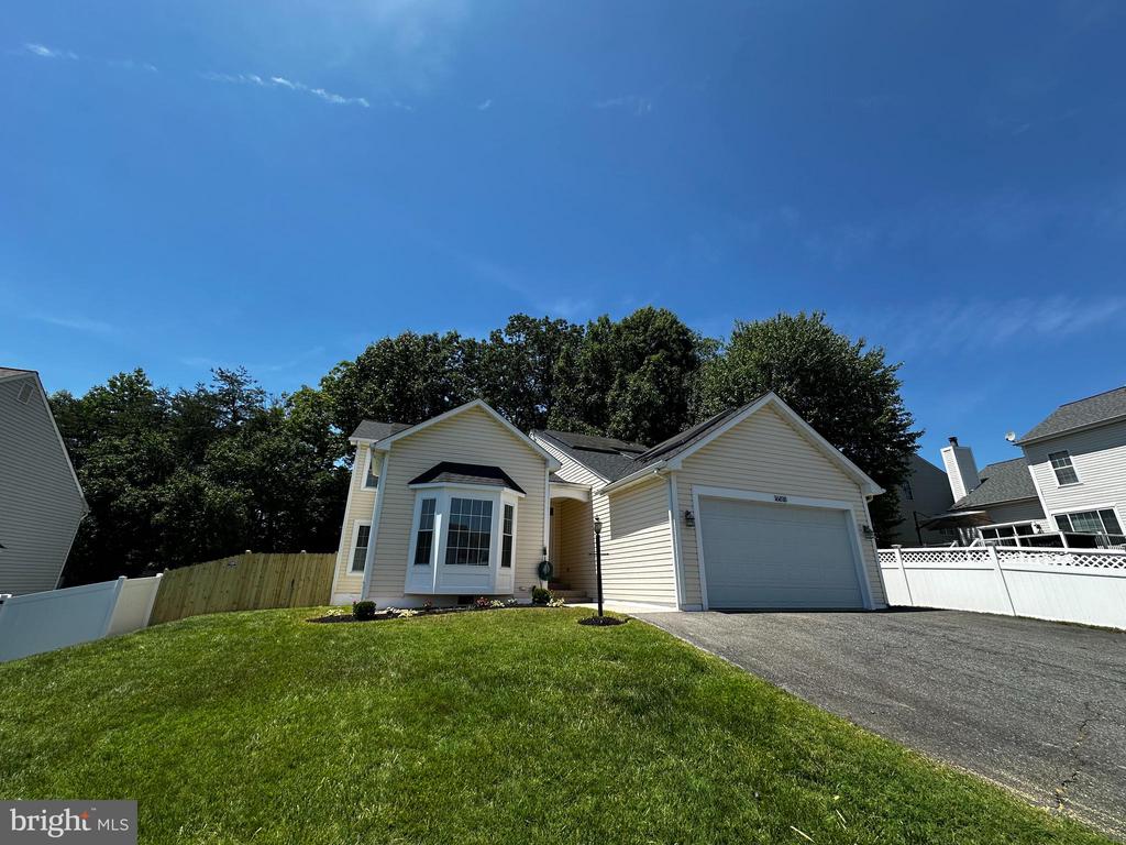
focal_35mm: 14
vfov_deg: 85.7
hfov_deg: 102.1
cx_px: 563
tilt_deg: +20.4
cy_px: 422
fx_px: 455
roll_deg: -0.8
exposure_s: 1/1276
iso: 40
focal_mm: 2.22
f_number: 2.2
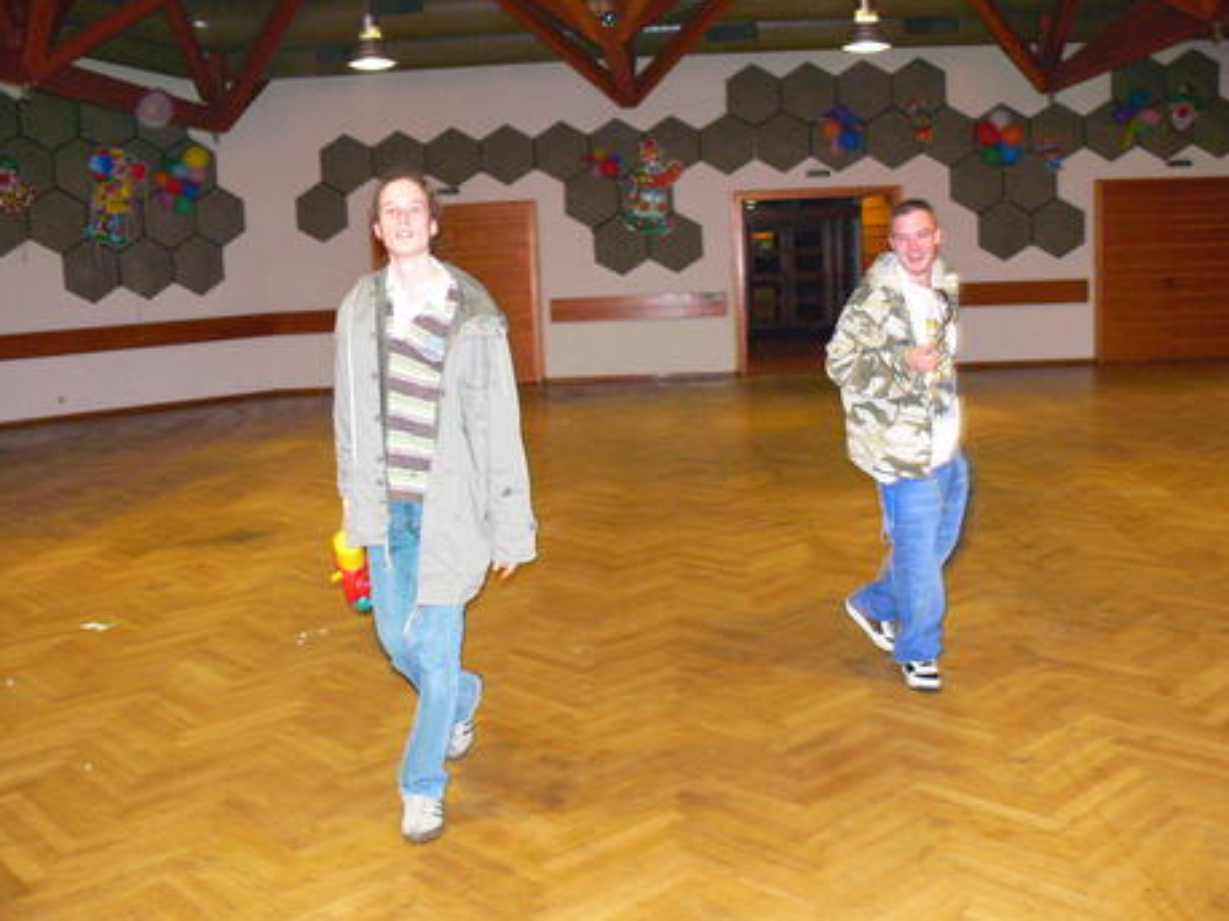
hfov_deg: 51.4
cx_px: 627
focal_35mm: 36
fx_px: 1278
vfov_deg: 39.6
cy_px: 463
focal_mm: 7.4
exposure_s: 1/30
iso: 400
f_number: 2.8
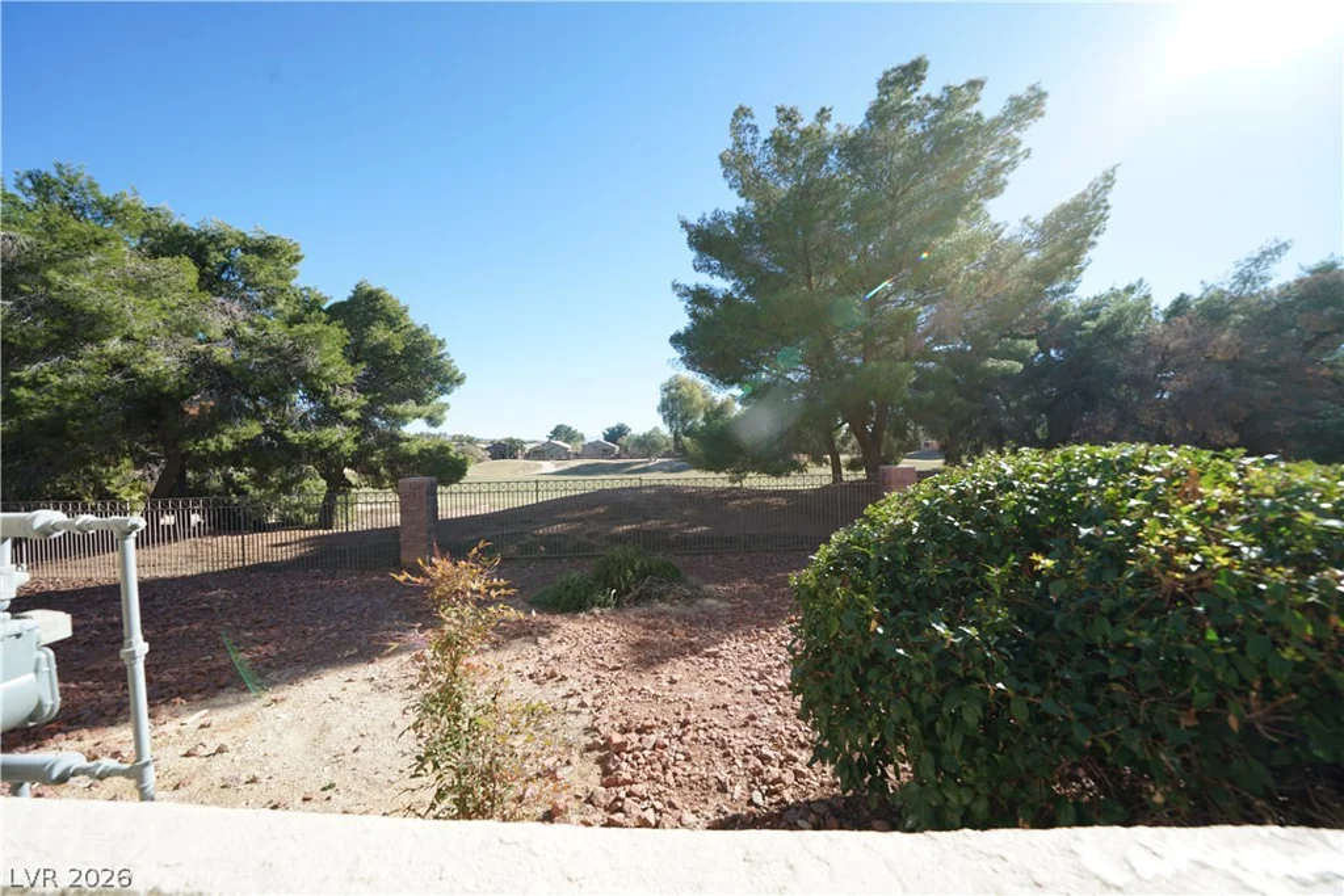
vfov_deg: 90.0
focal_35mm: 12
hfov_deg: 112.6
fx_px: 448
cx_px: 672
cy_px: 448
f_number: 7.1
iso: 100
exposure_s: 1/125
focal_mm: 12
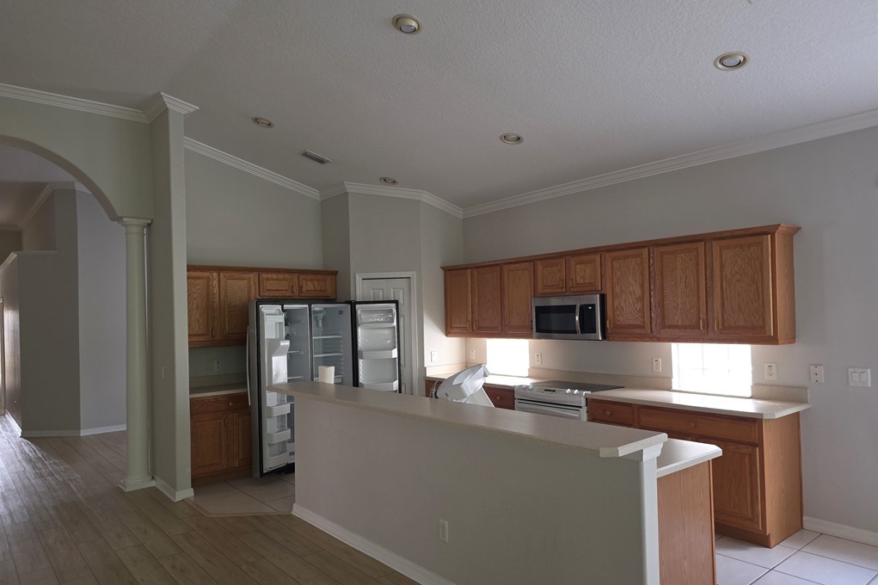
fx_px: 585
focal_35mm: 24
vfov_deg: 53.1
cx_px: 439
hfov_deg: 73.8
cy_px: 305
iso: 100
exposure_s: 1/40
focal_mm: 6.25
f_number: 1.7
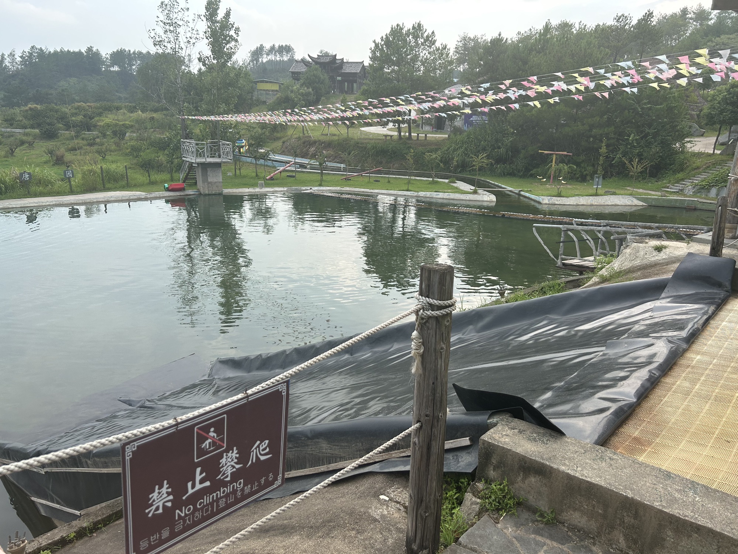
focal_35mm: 26
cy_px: 277
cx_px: 369
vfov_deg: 53.1
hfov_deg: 67.3
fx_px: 554
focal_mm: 5.7
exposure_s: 1/1171
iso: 50
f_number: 1.5
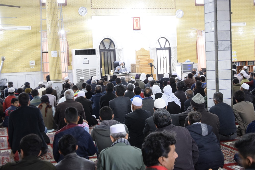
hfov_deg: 37.8
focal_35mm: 52
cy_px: 85
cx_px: 128
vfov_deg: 25.8
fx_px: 372
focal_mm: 35
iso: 1000
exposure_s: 1/15
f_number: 5.6
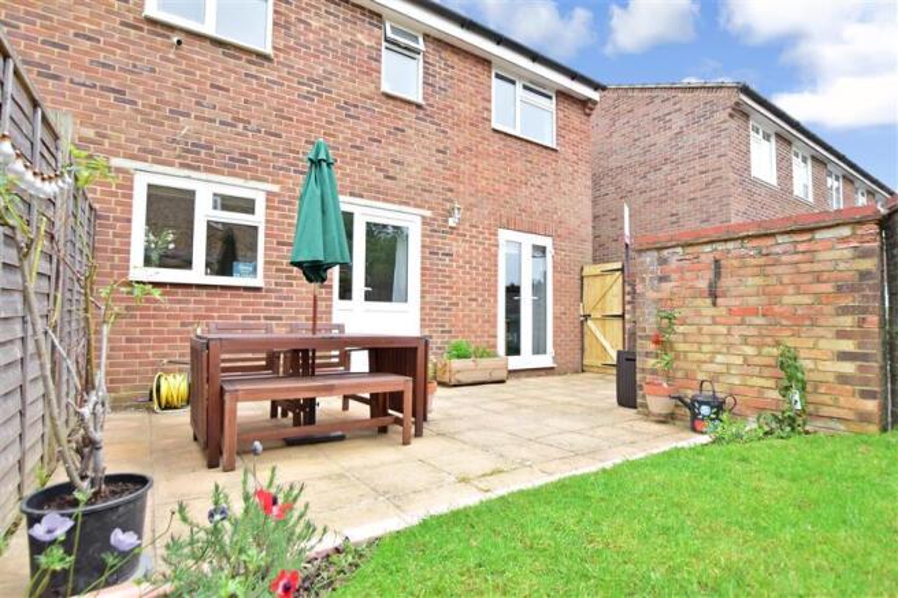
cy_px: 299
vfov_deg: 67.4
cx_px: 449
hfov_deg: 90.0
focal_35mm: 18
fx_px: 449
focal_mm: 12
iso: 640
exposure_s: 1/250
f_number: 10
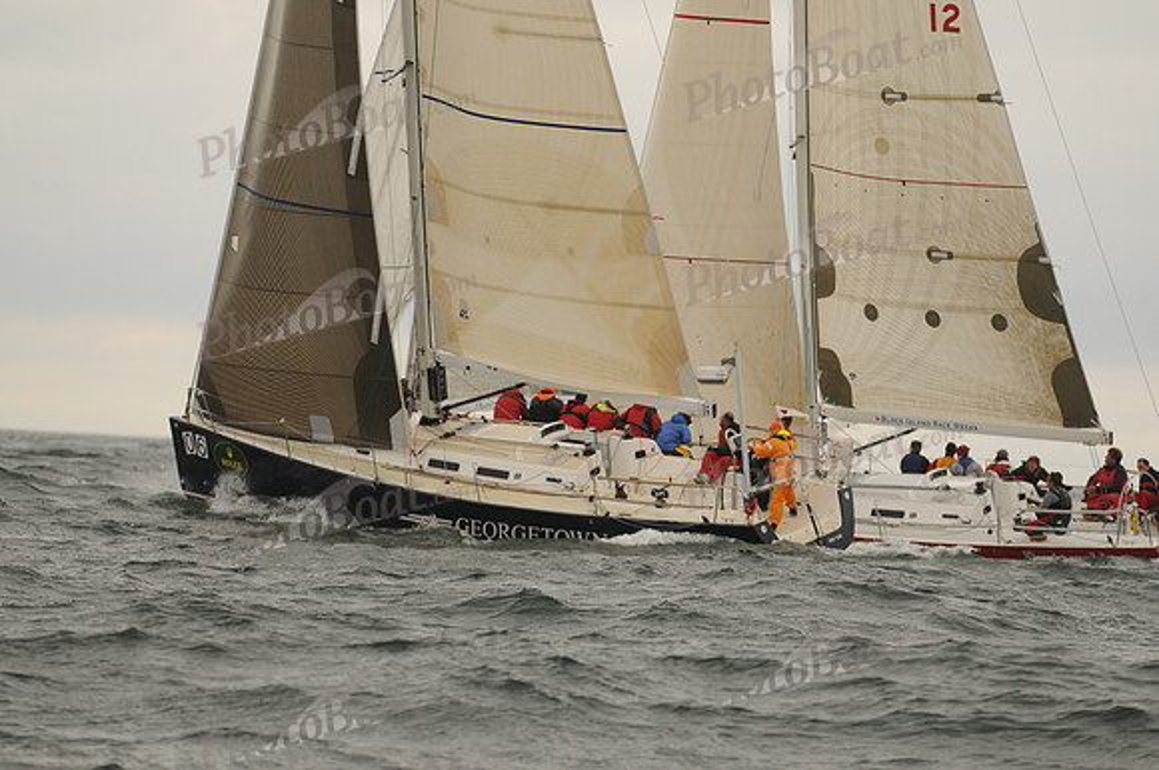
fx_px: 7234
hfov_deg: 9.2
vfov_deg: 6.1
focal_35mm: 225
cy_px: 385
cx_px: 580
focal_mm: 150
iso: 200
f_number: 4
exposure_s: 1/800
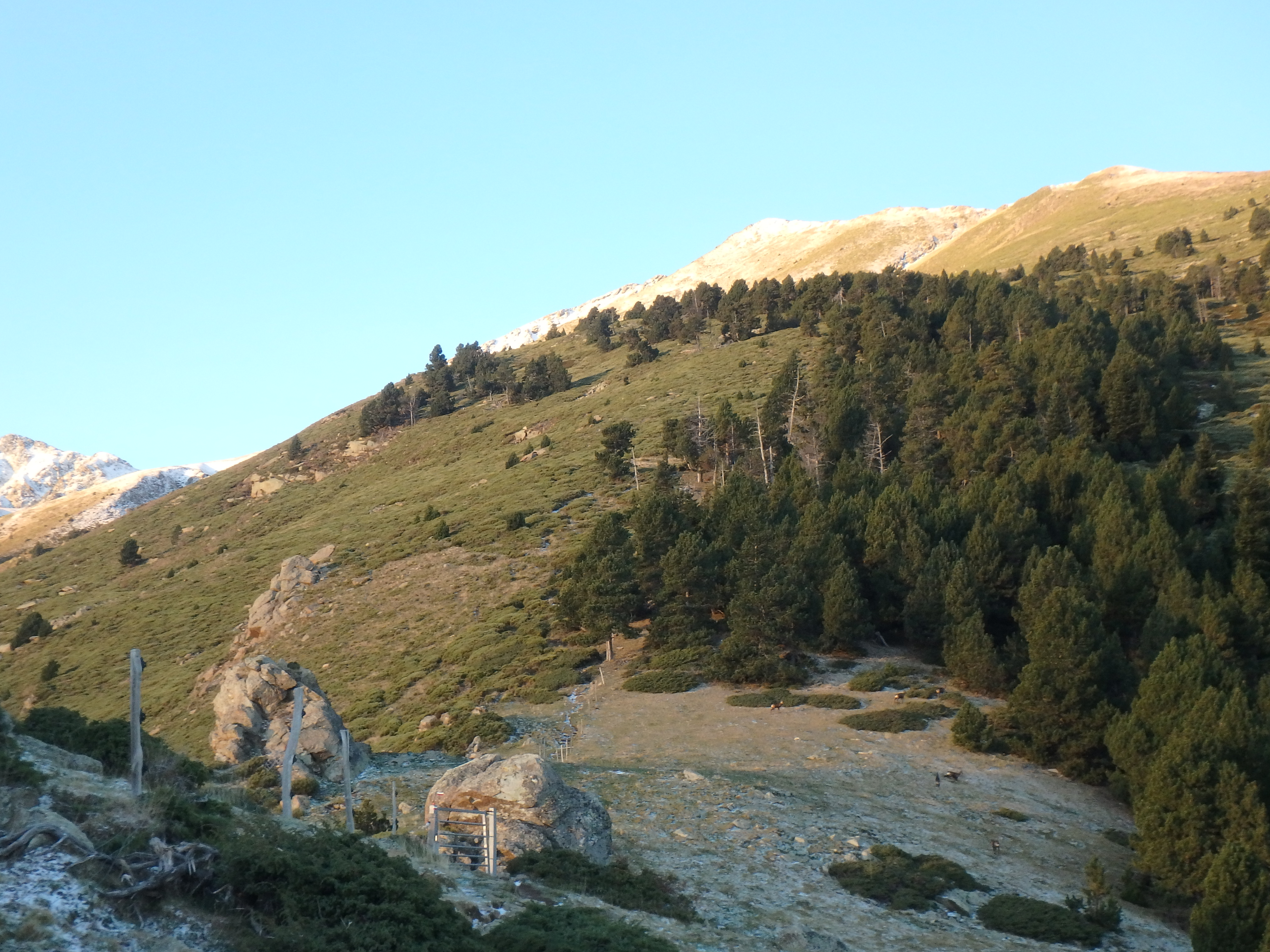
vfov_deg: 26.1
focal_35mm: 56
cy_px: 528
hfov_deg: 34.3
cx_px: 574
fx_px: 2055
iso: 200
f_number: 5.2
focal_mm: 8.7
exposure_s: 1/80
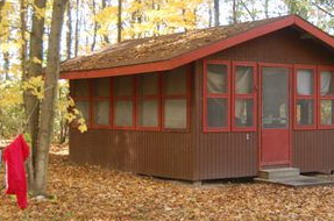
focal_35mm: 75
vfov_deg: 18.1
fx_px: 694
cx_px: 194
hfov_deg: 27.0
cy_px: 110
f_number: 4.5
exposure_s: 1/80
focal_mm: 34
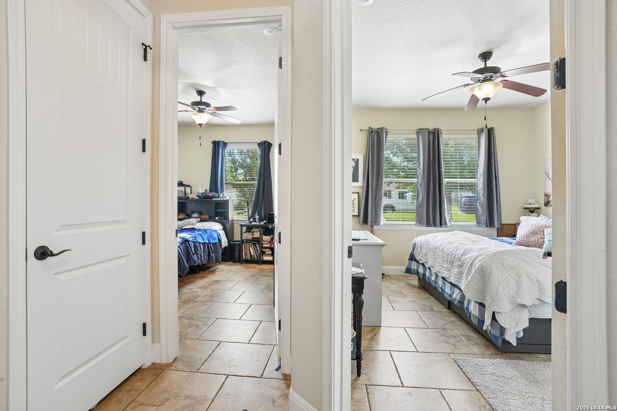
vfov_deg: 73.7
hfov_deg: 96.7
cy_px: 206
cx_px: 308
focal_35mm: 16
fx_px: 274
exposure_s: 1/20
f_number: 8
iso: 400
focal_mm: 16
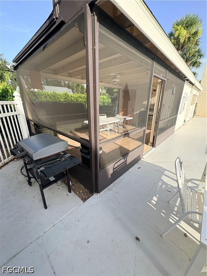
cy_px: 138
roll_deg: -0.9
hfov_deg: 85.7
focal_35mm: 14
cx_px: 104
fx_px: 112
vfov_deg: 102.1
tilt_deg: -18.3
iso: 50
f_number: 2.2
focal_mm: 2.22
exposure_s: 1/505
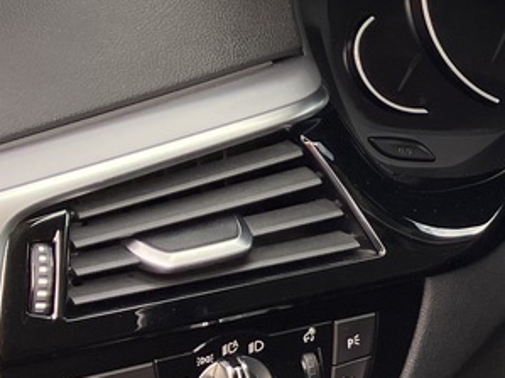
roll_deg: -4.1
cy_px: 202
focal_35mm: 135
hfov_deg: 12.1
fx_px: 1969
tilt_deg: -18.7
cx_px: 1155
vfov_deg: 11.0
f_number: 1.8
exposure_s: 1/125
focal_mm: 3.99
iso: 20
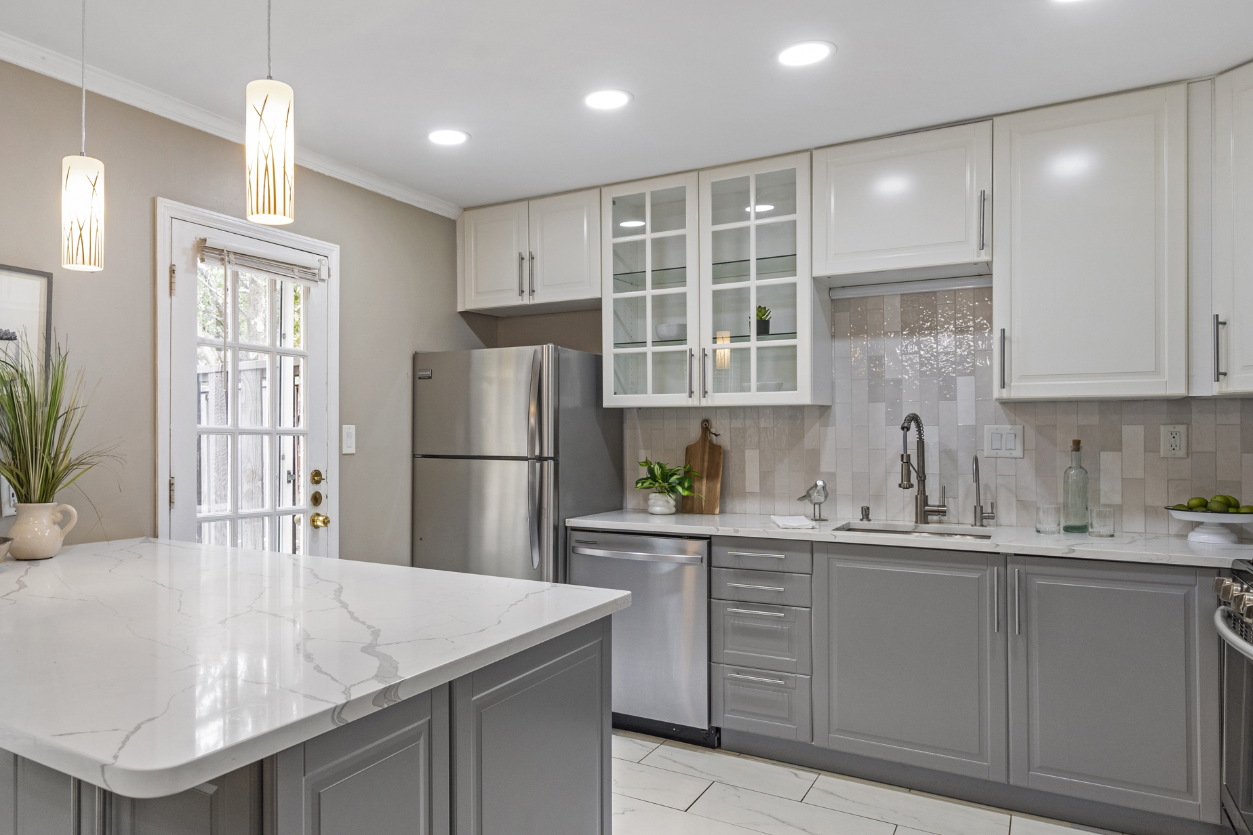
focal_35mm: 23
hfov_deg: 74.9
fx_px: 800
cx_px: 475
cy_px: 422
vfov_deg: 55.1
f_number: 9
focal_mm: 17
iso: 500
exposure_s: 1/15
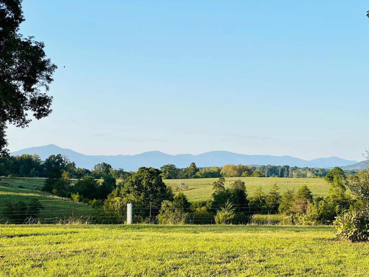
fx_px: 821
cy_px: 138
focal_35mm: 77
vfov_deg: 19.1
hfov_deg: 25.3
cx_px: 184
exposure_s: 1/376
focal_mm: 9
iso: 32
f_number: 2.8
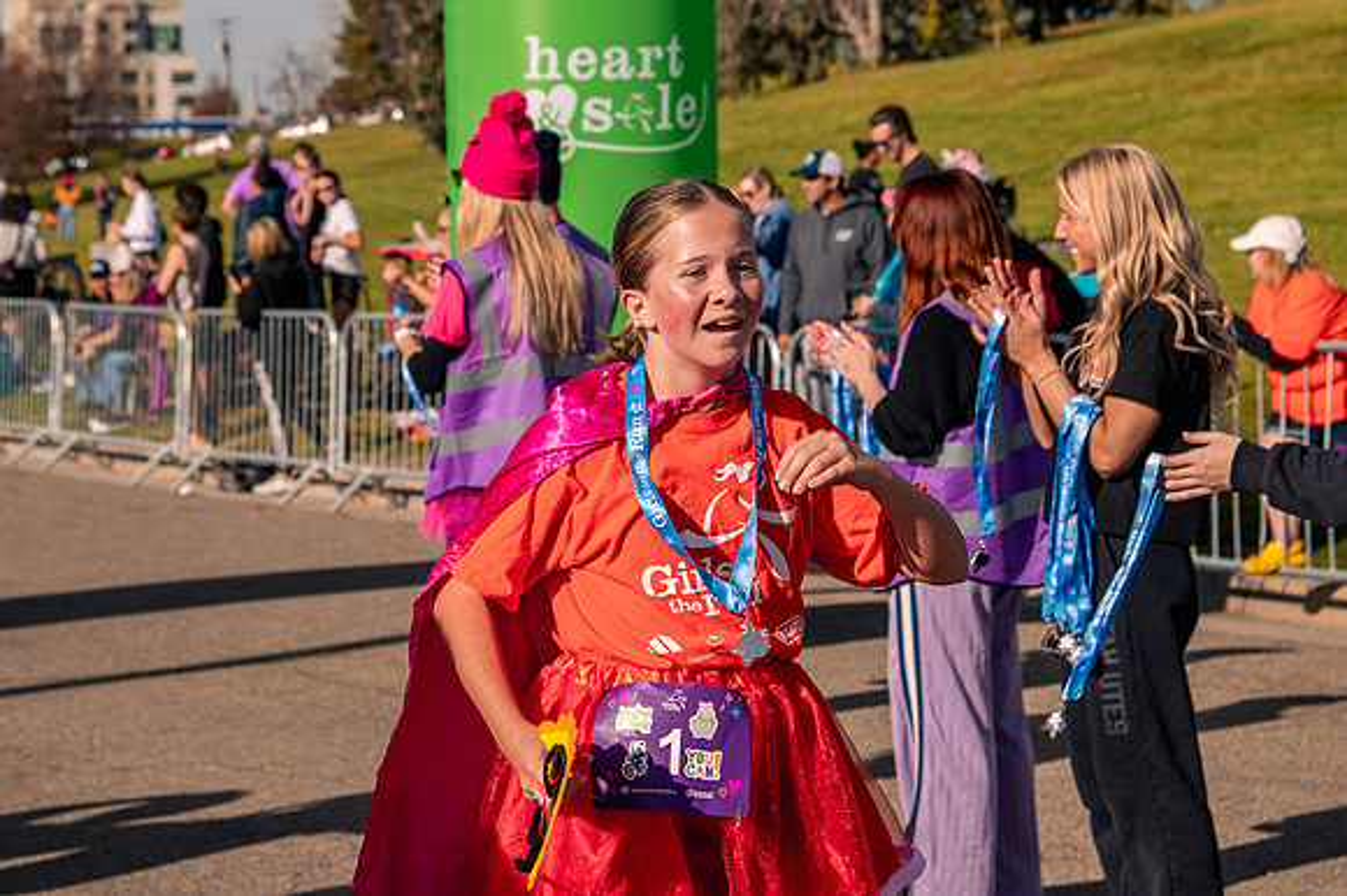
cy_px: 224
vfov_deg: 13.8
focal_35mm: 99
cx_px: 600
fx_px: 3698
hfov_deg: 20.6
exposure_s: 1/1600
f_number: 5.6
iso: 200
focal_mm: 65
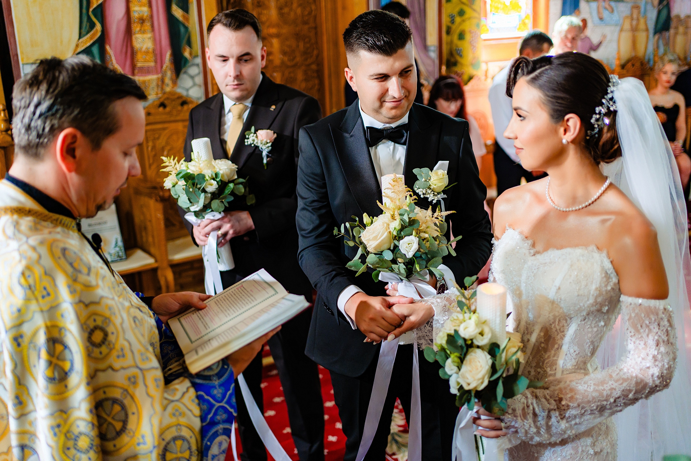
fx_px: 672
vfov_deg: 37.9
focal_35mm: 35
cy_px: 230
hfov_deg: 54.4
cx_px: 346
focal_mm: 35
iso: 800
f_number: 1.8
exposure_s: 1/160
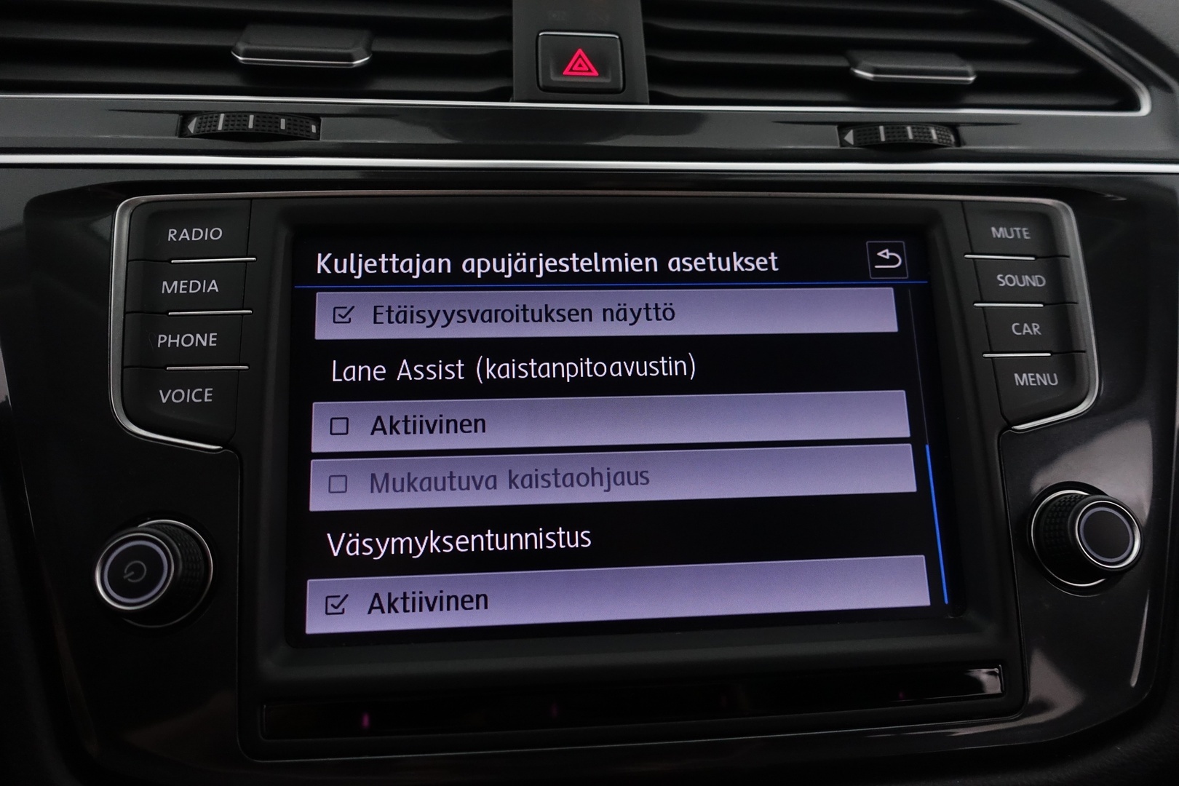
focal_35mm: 24
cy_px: 393
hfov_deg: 73.7
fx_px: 786
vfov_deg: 53.1
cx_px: 590
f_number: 2.5
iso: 1000
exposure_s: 1/60
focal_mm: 8.8
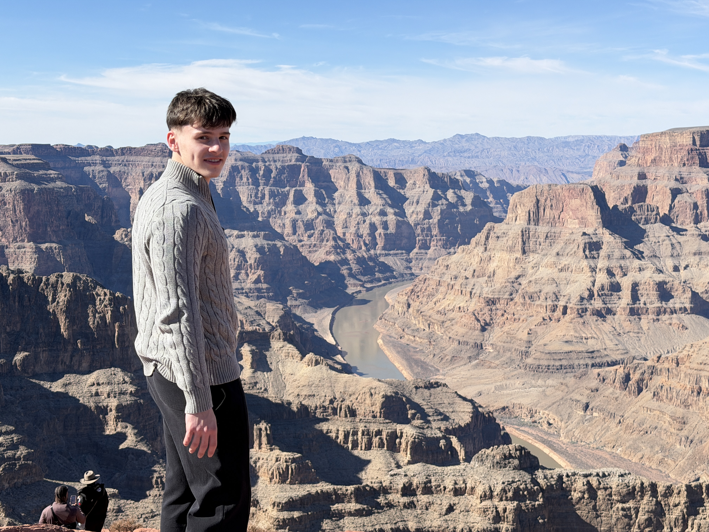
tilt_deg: -7.2
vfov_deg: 30.3
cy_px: 266
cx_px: 354
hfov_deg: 39.7
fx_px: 983
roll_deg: +1.5
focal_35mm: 48
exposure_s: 1/4878
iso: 64
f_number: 1.78
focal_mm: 6.76
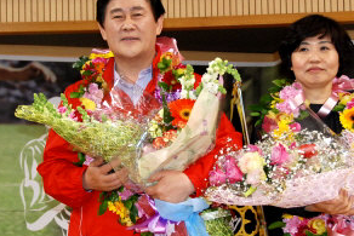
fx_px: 884
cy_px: 127
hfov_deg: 22.6
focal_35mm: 90
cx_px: 201
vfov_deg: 15.2
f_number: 5
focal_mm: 35
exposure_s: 1/60
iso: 800
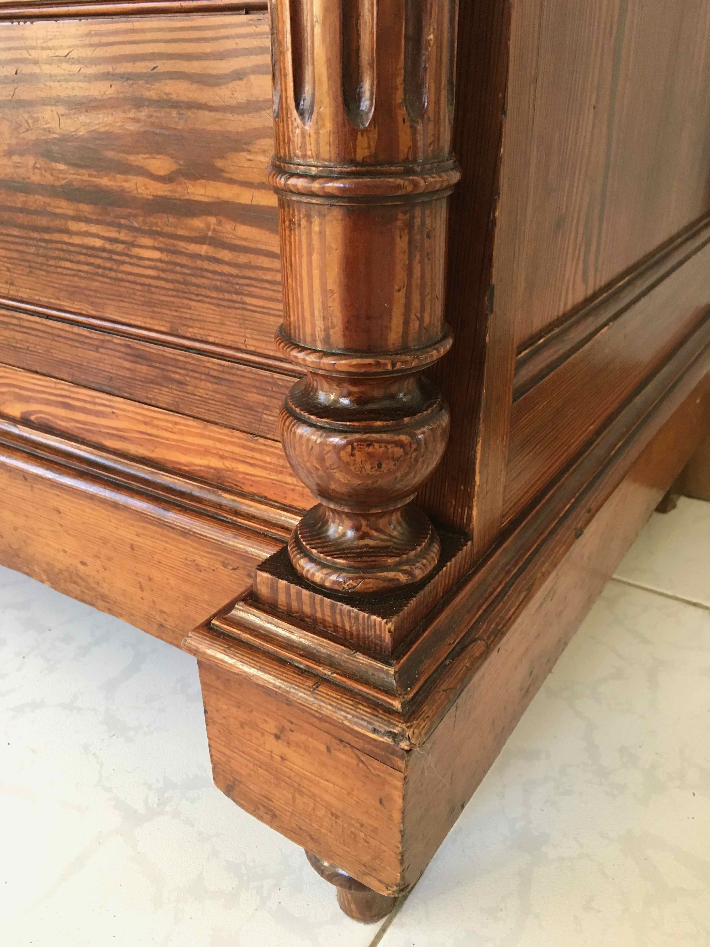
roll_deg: +1.6
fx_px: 793
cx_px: 355
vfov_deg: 61.7
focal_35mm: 29
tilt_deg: -30.0
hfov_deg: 48.2
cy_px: 474
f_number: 2.2
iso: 160
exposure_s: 1/33
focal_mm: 4.15
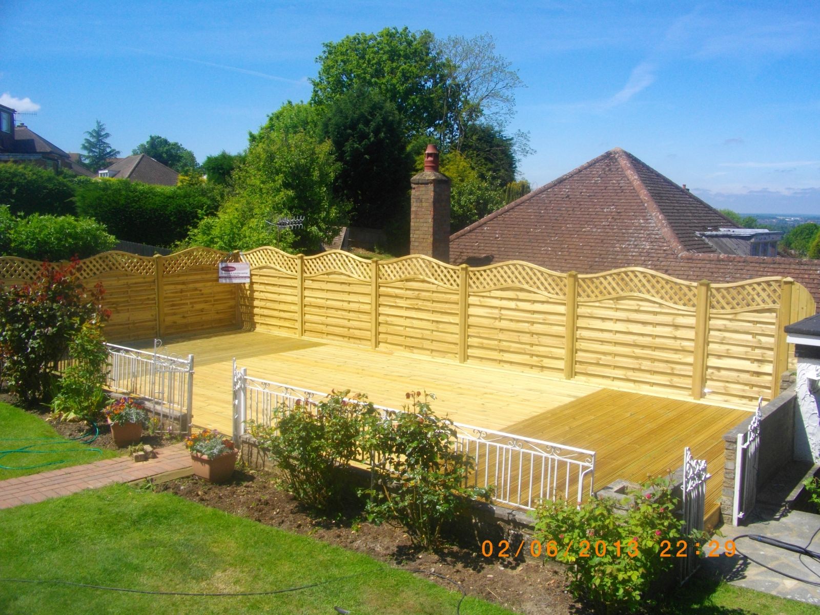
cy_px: 308
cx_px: 410
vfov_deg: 44.2
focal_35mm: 32
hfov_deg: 56.8
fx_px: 758
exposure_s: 1/400
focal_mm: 5.7
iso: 100
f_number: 5.5
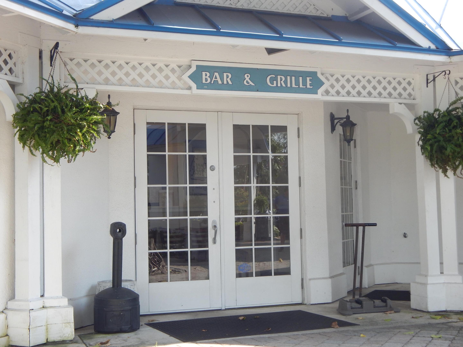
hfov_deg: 35.5
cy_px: 174
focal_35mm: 54
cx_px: 232
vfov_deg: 27.0
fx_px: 722
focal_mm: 9.7
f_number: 3.8
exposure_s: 1/200
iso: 125
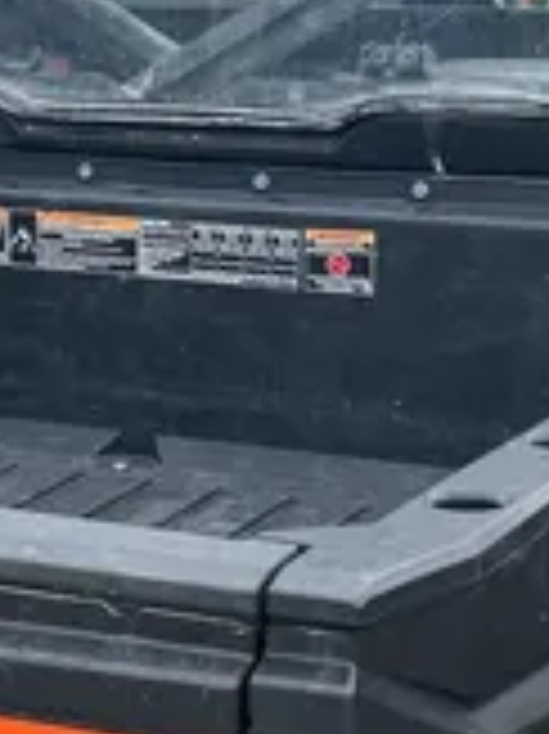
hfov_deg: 12.6
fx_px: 2477
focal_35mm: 117
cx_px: 68
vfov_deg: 16.8
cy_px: 376
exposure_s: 1/888
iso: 32
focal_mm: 4.2
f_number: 1.6
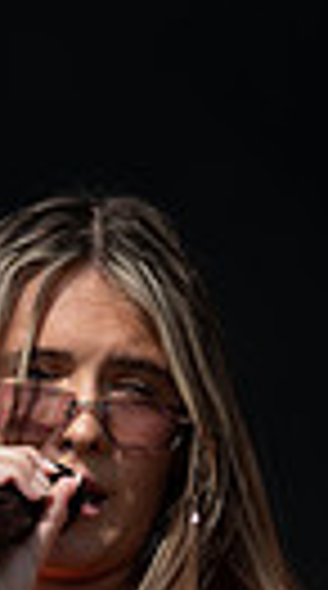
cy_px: 635
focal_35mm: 632
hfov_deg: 1.9
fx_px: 9842
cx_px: 180
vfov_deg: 3.4
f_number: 5
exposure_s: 1/1600
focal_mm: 175
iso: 200
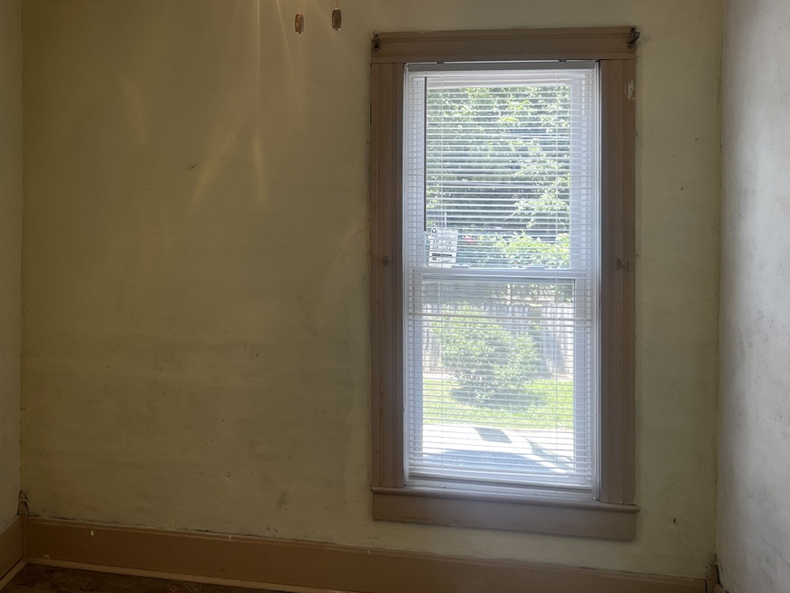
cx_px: 177
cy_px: 225
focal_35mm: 43
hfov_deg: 42.2
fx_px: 981
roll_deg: +0.3
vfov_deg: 33.4
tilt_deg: -1.0
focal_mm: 5.7
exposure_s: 1/124
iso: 32
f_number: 1.5
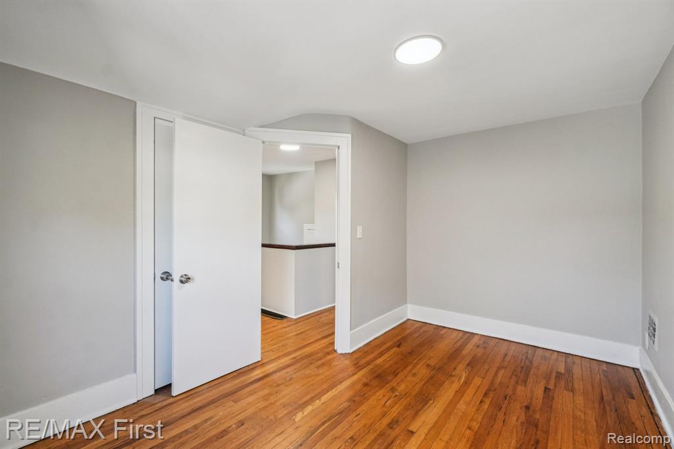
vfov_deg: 77.3
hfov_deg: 100.4
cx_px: 337
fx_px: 281
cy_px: 224
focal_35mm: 15
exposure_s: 1/30
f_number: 8
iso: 500
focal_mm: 10
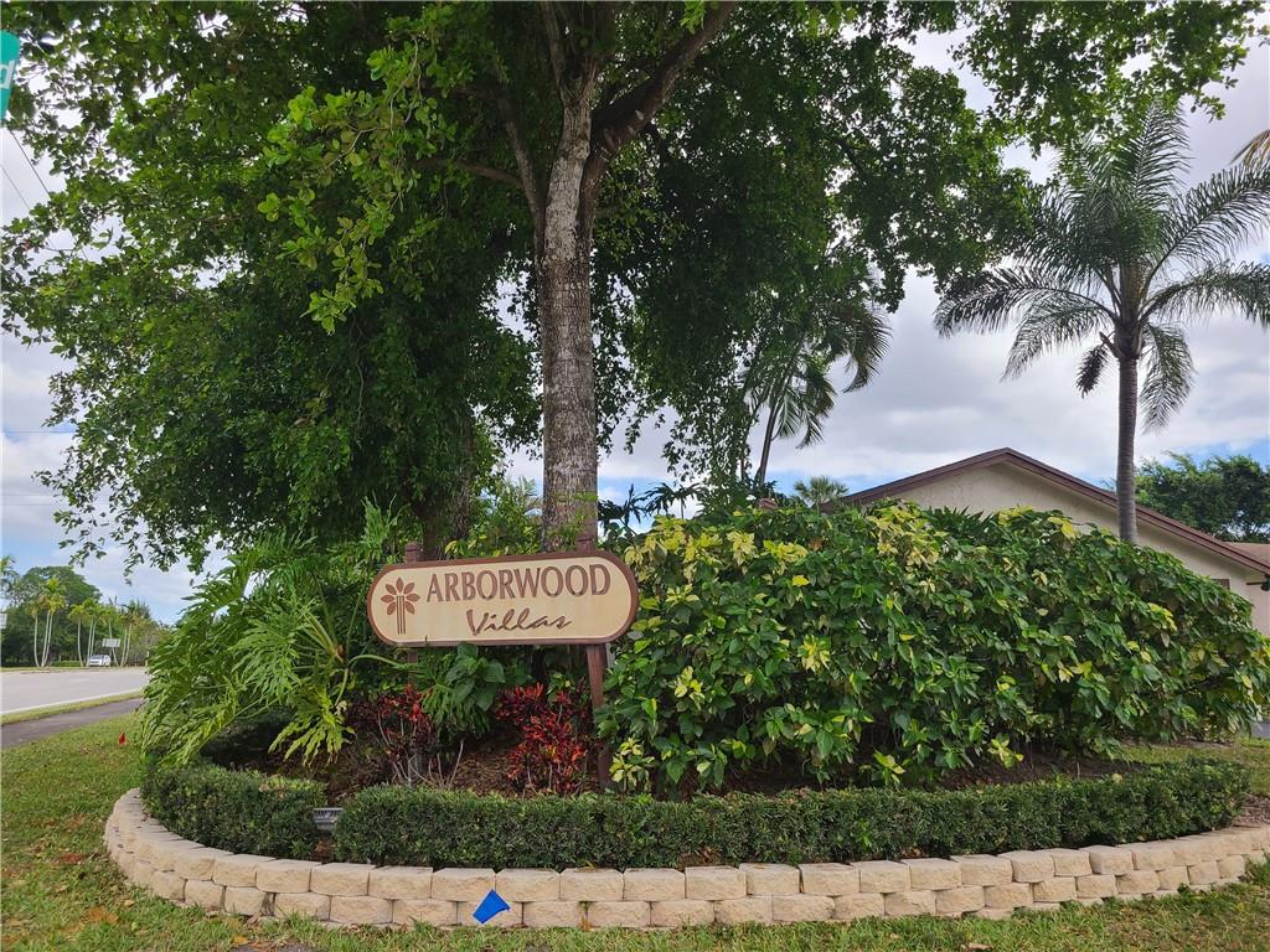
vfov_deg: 53.1
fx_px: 954
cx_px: 635
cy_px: 476
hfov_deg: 67.3
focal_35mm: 26
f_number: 1.8
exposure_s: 1/1173
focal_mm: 5.4
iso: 40
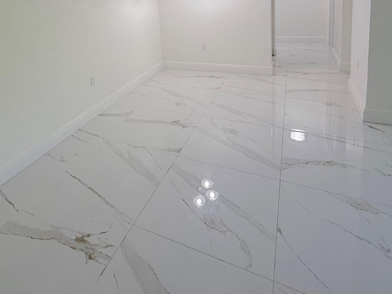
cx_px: 132
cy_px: 33
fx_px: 283
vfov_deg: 49.3
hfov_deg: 67.5
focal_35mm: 25
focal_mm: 2.22
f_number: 2.2
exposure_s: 1/120
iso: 100
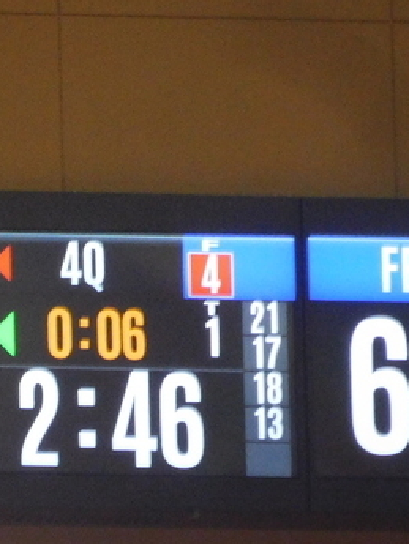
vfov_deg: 1.9
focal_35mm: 1044
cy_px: 312
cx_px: 106
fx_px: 16437
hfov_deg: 1.4
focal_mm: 80.3
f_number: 6.4
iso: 800
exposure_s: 1/30
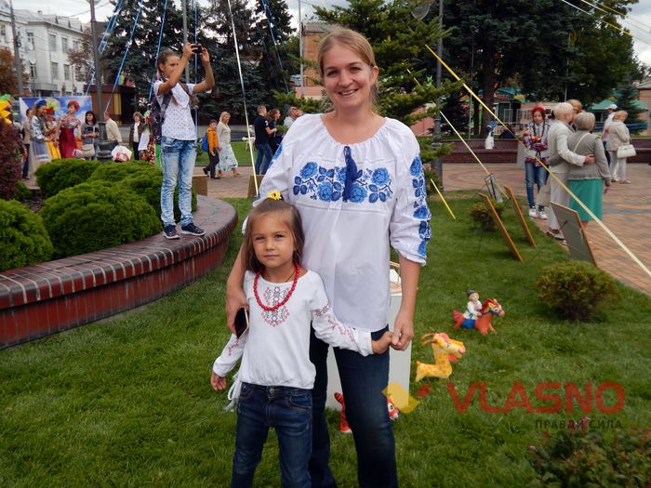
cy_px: 244
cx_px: 326
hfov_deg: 58.4
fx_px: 583
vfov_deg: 45.4
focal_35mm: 31
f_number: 3.2
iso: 125
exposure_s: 1/400
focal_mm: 5.6
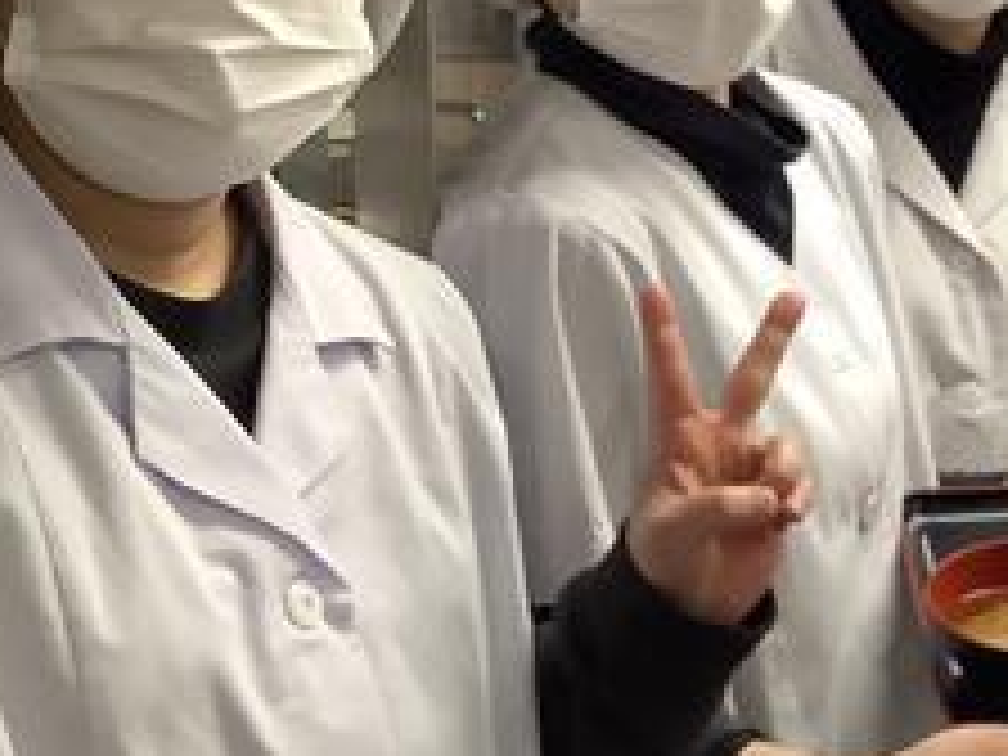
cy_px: 342
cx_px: 1102
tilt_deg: -12.3
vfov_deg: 17.8
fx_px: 2417
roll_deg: -2.1
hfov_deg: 22.3
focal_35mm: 83
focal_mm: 3.3
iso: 200
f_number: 2.4
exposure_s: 1/60
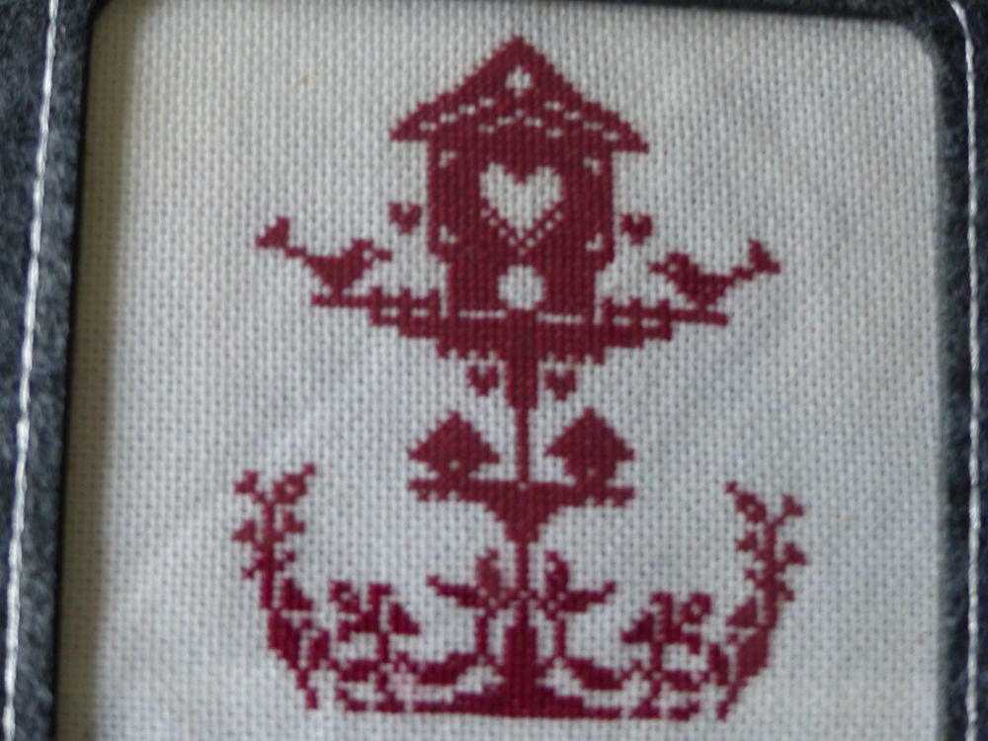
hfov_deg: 22.8
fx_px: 2455
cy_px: 370
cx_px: 494
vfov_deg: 17.2
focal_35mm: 86
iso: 400
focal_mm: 15.5
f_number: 2.8
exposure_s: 1/30
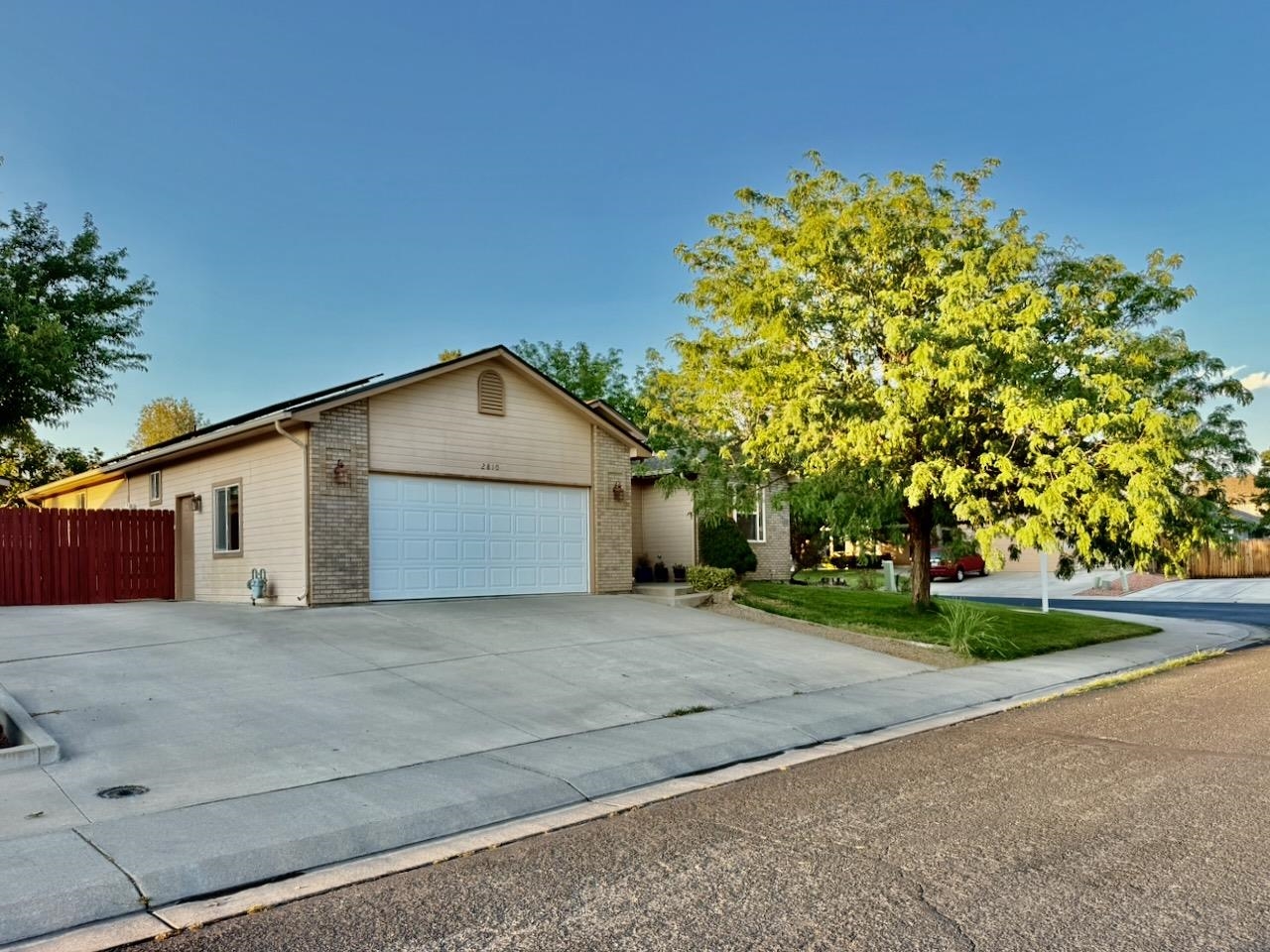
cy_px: 476
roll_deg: +1.1
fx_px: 881
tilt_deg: +6.2
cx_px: 635
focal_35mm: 24
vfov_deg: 56.8
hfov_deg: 71.6
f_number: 1.78
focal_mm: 6.76
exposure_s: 1/330
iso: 80
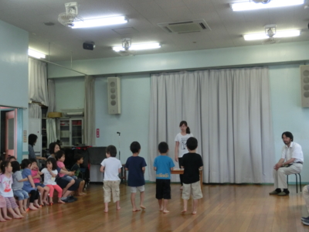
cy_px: 116
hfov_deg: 40.4
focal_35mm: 47
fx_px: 420
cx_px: 154
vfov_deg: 30.9
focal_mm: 8.29
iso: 400
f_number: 4.2
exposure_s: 1/100
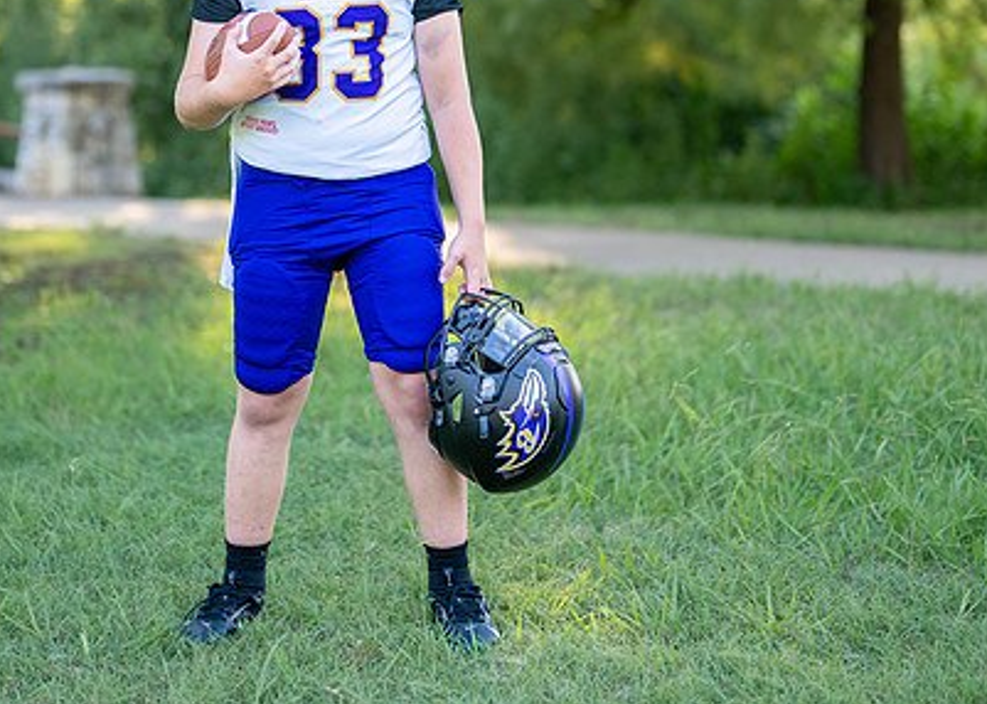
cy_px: 150
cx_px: 408
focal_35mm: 92
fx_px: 2578
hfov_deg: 21.7
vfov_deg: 15.5
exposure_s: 1/1600
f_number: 1.2
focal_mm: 50
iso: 160
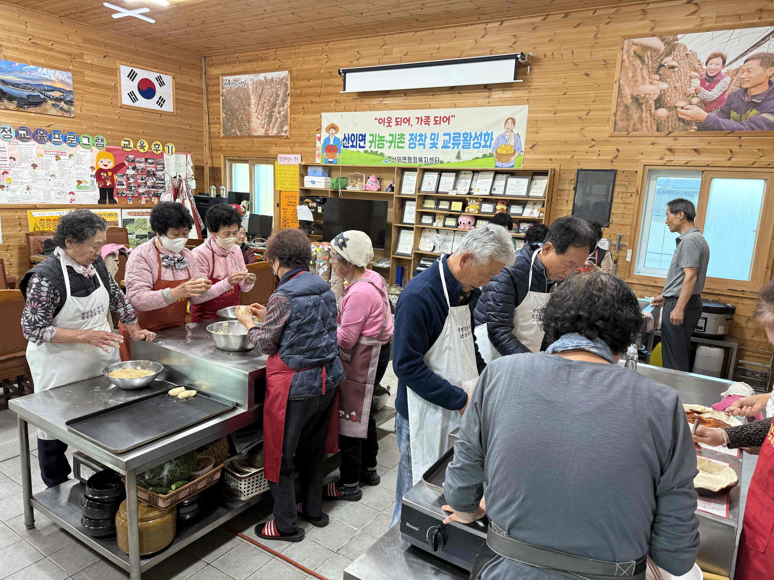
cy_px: 290
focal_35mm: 24
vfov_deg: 56.8
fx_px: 537
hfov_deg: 71.6
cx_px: 387
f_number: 1.78
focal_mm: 6.76
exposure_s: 1/60
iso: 250
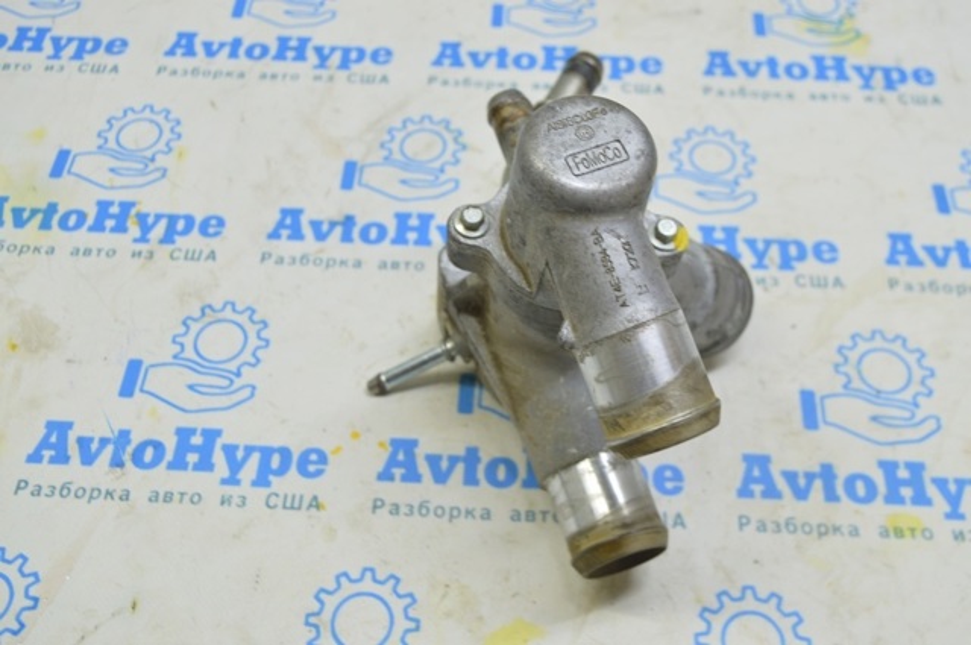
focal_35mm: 39
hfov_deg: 49.6
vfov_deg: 34.1
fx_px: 1051
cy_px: 322
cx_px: 486
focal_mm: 26
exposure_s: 1/20
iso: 400
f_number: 5.6
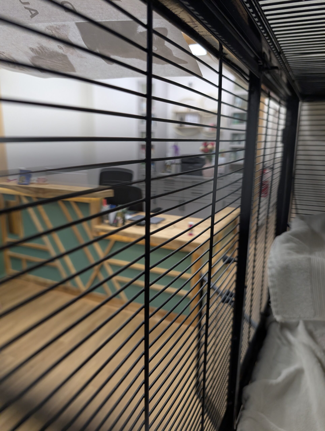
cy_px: 216
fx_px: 300
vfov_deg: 71.5
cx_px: 162
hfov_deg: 56.9
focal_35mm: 24
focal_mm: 6.9
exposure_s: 1/120
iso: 130
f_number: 1.68
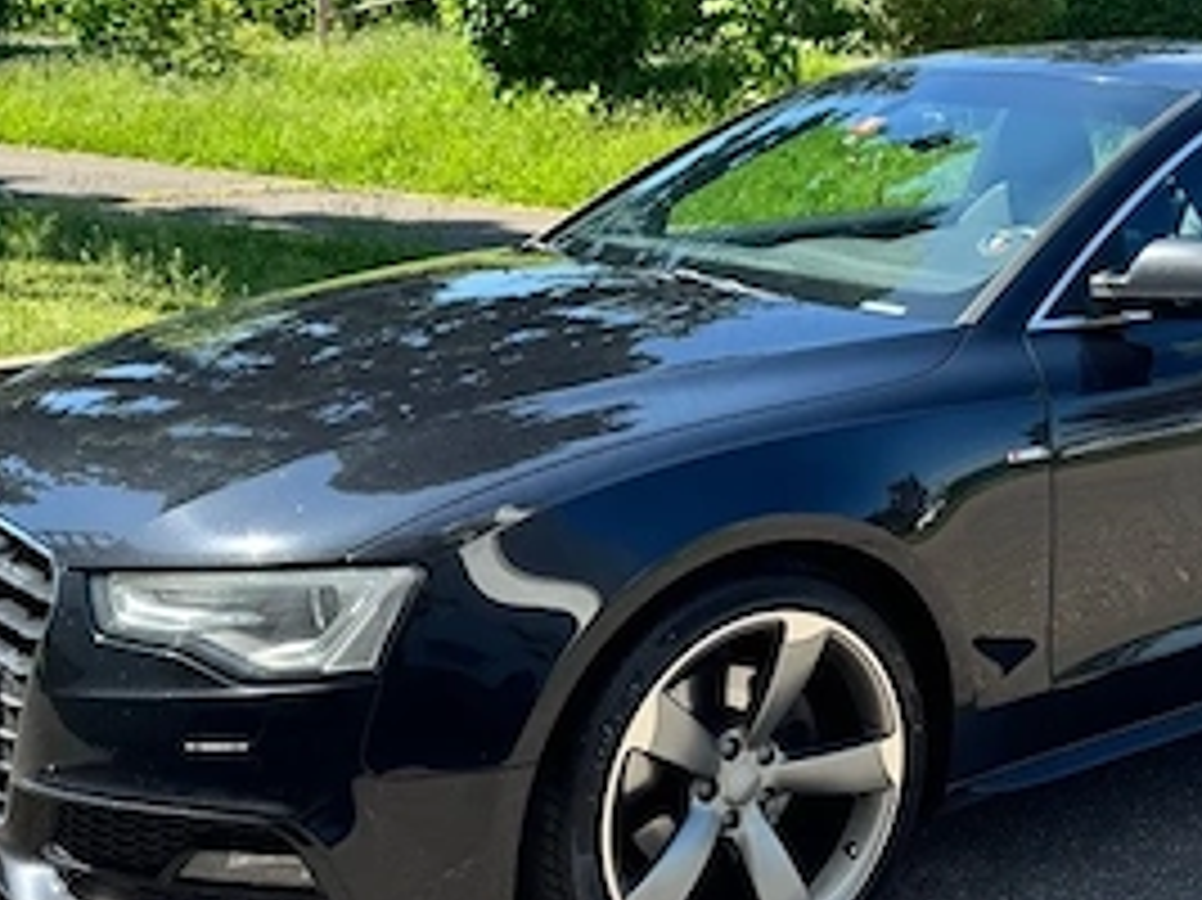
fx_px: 1874
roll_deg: -0.2
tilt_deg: -11.2
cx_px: 860
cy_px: 392
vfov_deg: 27.0
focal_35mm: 54
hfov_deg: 35.0
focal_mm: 6.76
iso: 80
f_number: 1.78
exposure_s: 1/1395
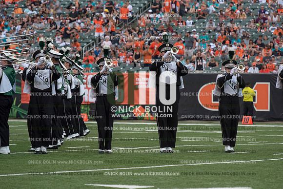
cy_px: 94
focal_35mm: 210
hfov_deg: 9.8
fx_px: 1651
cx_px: 142
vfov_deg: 6.5
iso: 400
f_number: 5.6
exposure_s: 1/1250
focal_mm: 210
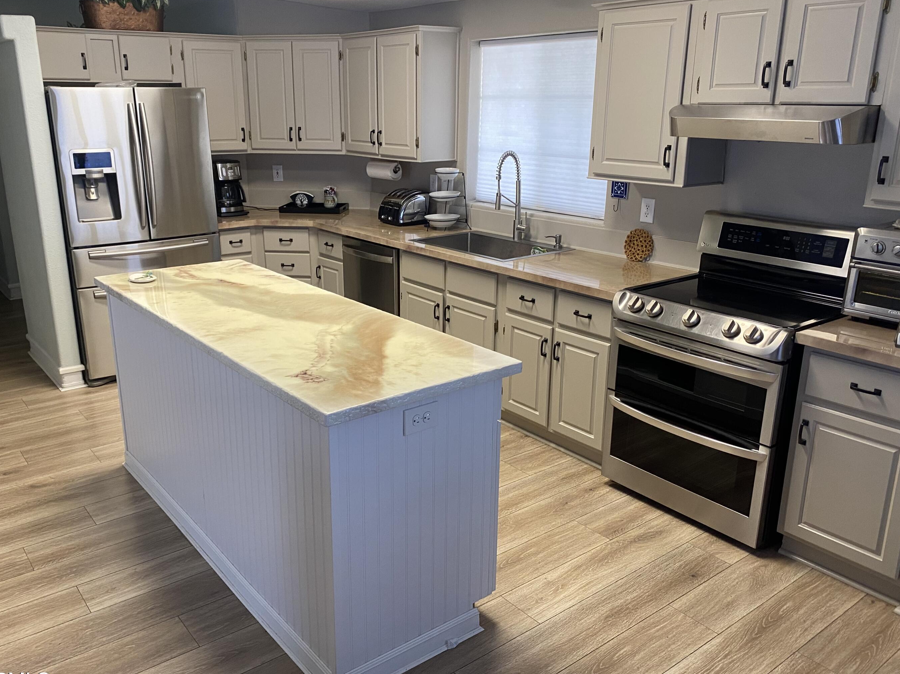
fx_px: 754
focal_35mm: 29
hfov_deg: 61.6
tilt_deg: -20.4
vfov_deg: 48.2
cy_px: 339
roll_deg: +0.4
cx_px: 426
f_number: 1.8
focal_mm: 4.25
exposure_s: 1/60
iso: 125
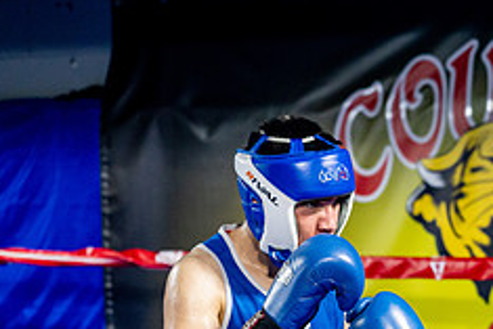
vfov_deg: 8.9
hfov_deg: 13.2
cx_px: 543
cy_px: 370
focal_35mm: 153
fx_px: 2096
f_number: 2
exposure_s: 1/800
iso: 3200
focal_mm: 62
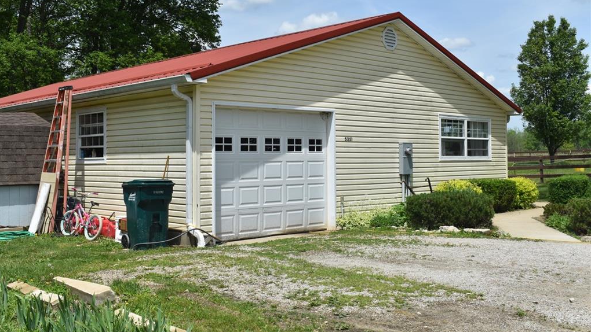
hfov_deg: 49.4
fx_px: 643
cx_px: 295
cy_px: 140
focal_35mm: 41
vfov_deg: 29.0
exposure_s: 1/320
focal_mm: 26
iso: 100
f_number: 9
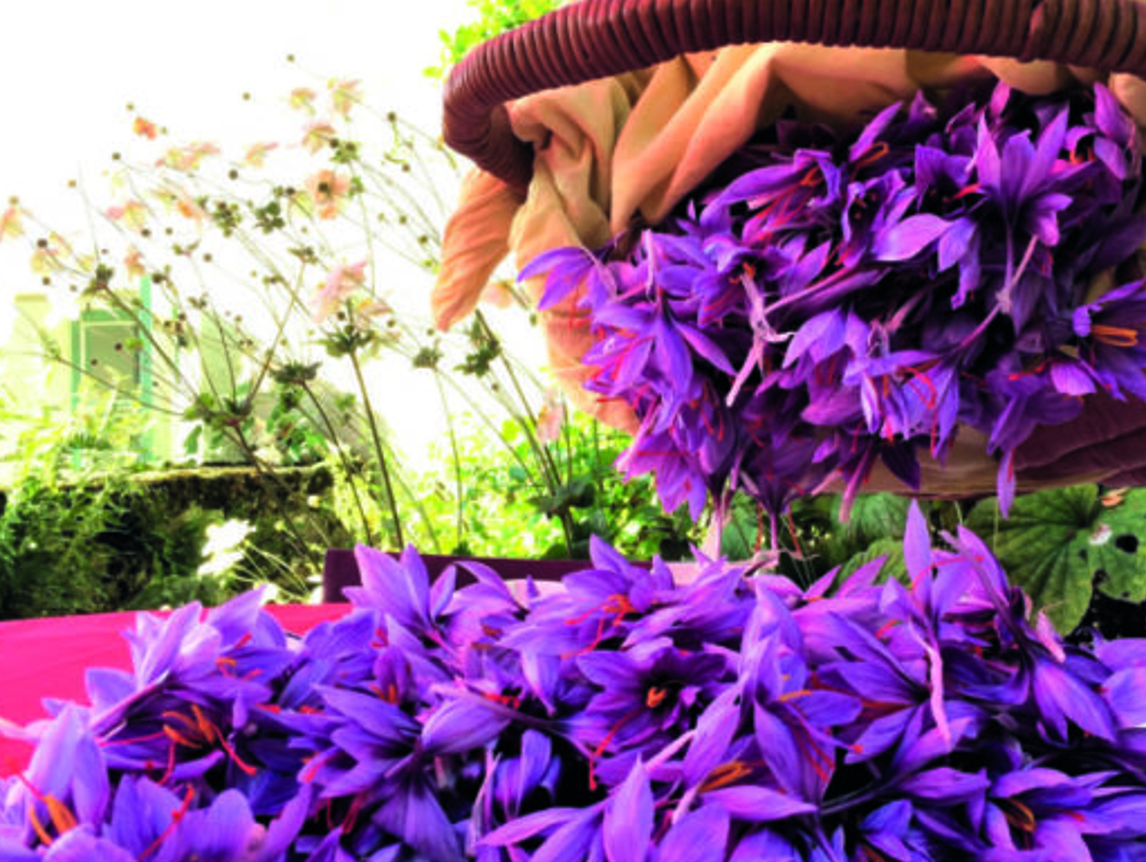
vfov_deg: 37.7
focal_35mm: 38
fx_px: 1259
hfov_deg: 48.5
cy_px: 490
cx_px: 720
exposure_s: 1/215
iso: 32
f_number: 2.2
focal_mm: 4.15
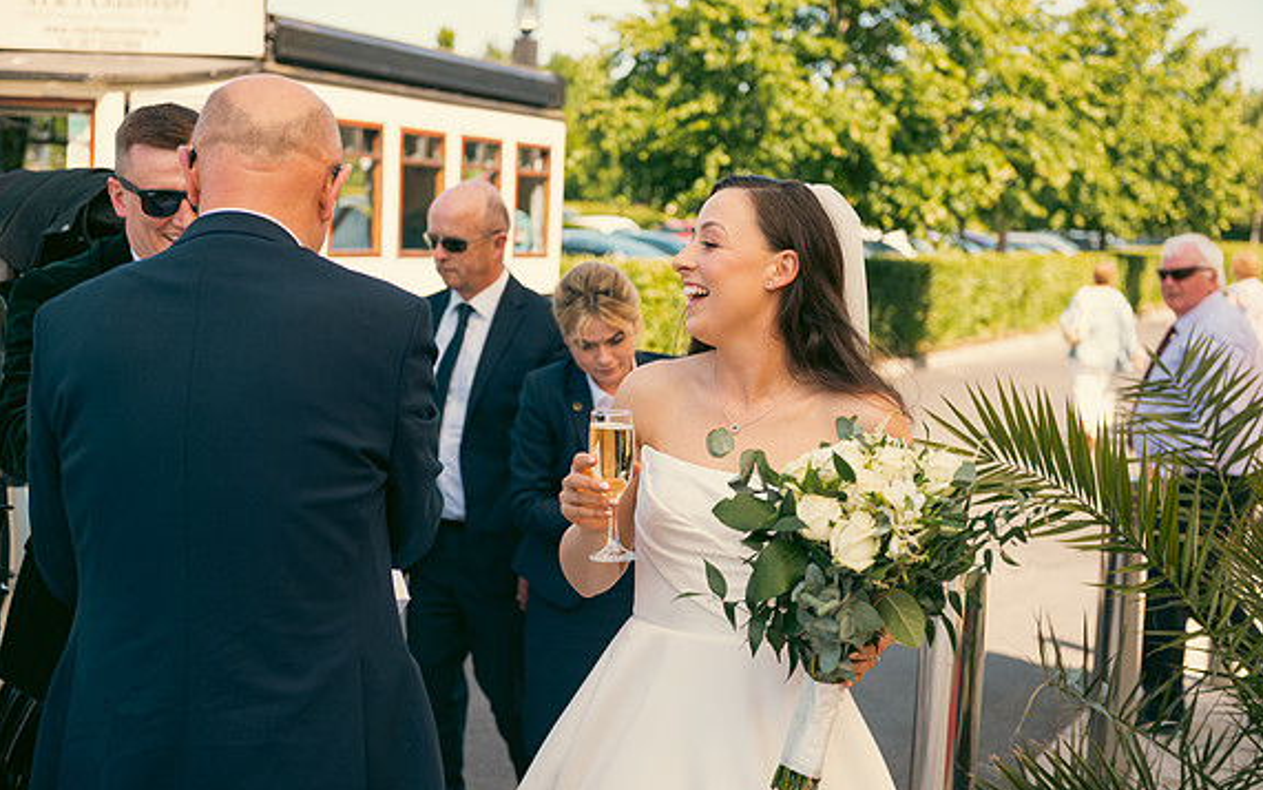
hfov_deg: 35.7
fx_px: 1962
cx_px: 639
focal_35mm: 57
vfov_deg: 22.8
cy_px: 388
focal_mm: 55
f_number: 3.5
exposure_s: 1/400
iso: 125
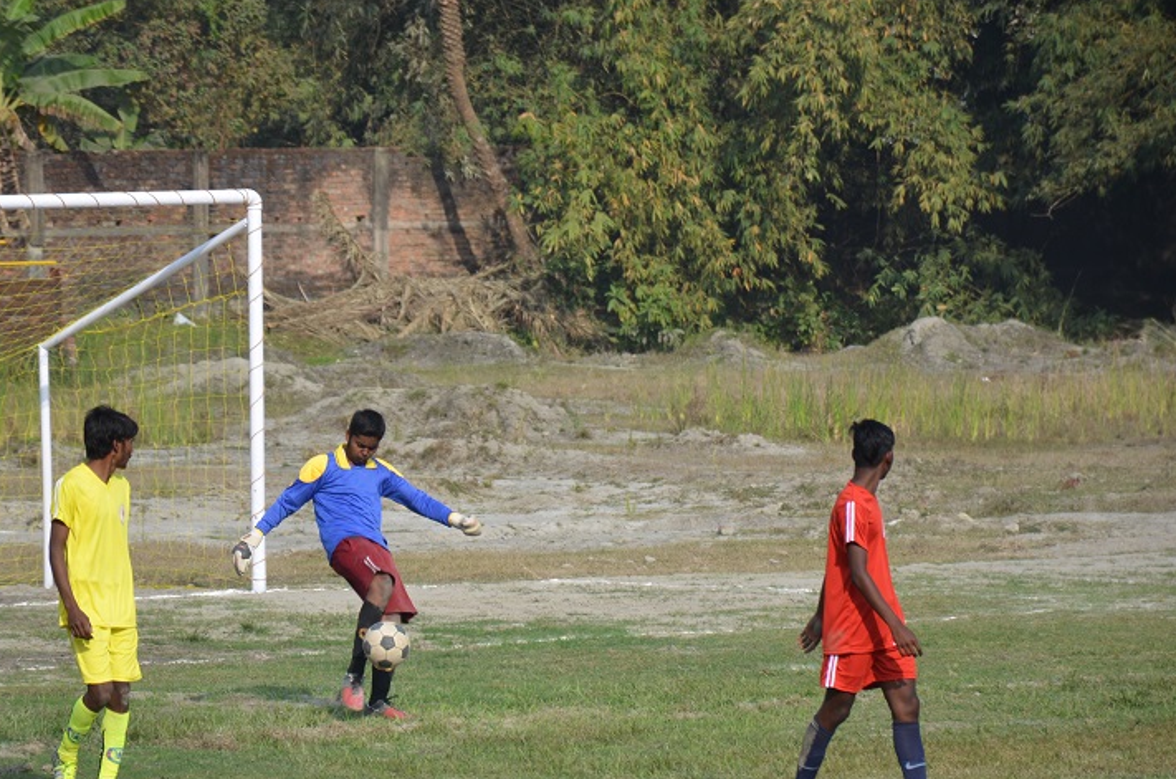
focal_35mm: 266
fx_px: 8672
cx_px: 481
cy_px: 427
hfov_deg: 7.8
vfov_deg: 5.1
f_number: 6.3
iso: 200
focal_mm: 140
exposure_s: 1/640
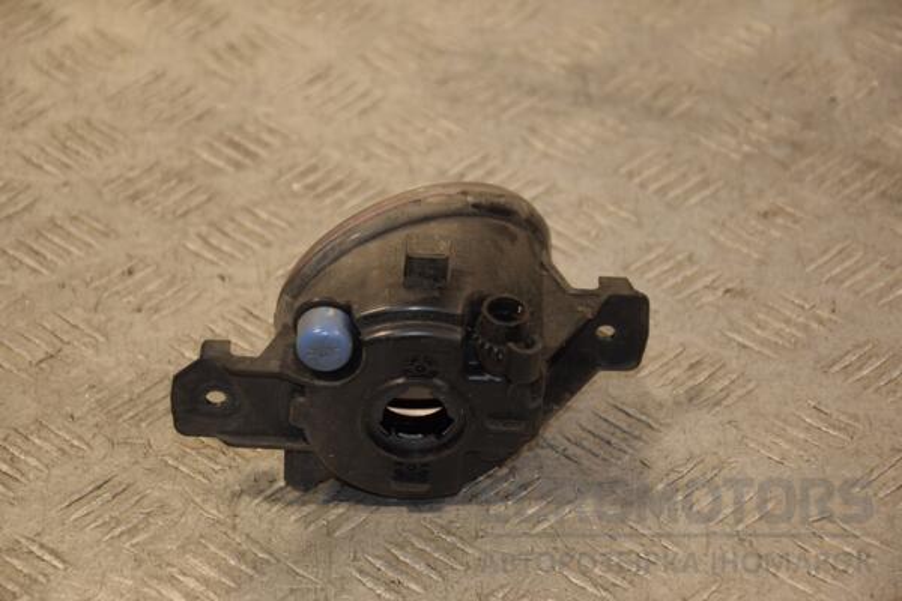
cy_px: 300
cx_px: 451
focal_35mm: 128
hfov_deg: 16.1
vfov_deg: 10.8
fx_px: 3194
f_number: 5.6
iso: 800
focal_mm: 85
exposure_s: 1/125
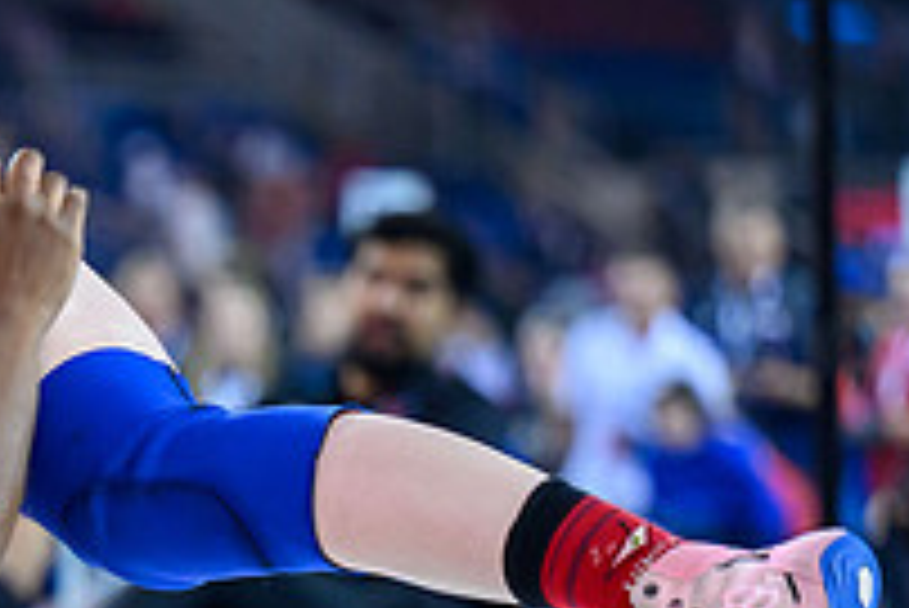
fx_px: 9500
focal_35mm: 376
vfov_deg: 3.6
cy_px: 1038
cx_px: -422
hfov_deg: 5.4
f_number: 2.8
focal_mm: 105
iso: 2500
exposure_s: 1/800
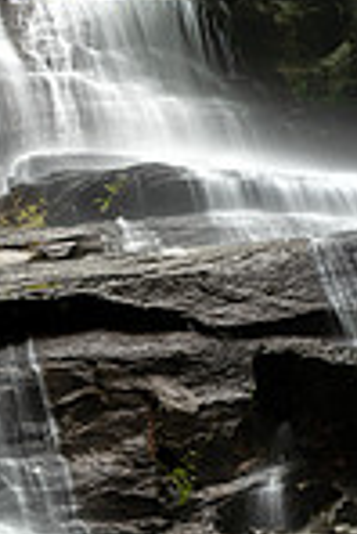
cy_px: 595
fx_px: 2567
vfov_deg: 11.7
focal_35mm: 173
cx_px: -105
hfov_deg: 7.9
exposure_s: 2
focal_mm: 57
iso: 400
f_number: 16
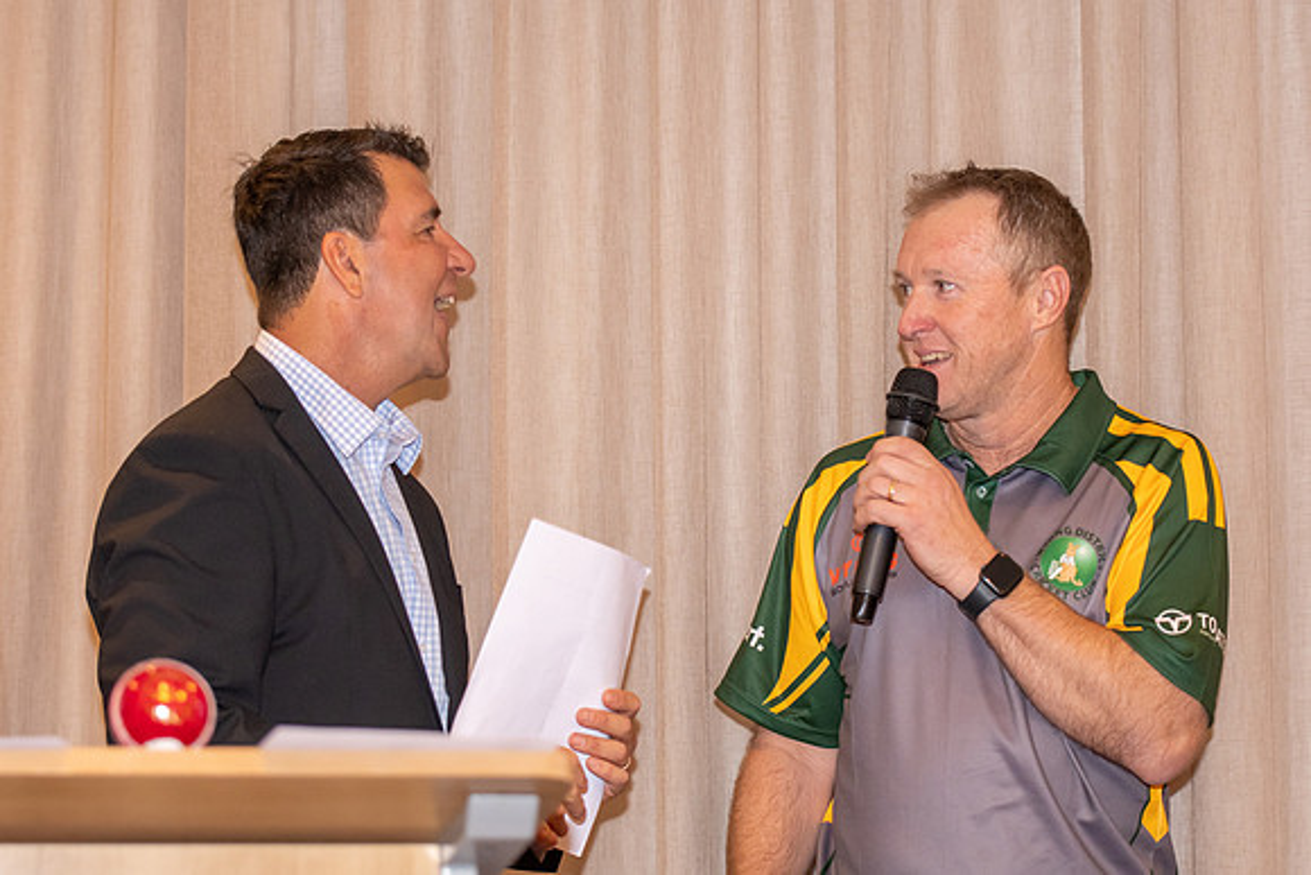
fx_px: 4267
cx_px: 653
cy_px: 399
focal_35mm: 117
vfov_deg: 11.7
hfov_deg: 17.5
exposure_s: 1/60
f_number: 2.8
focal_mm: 70
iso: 1000
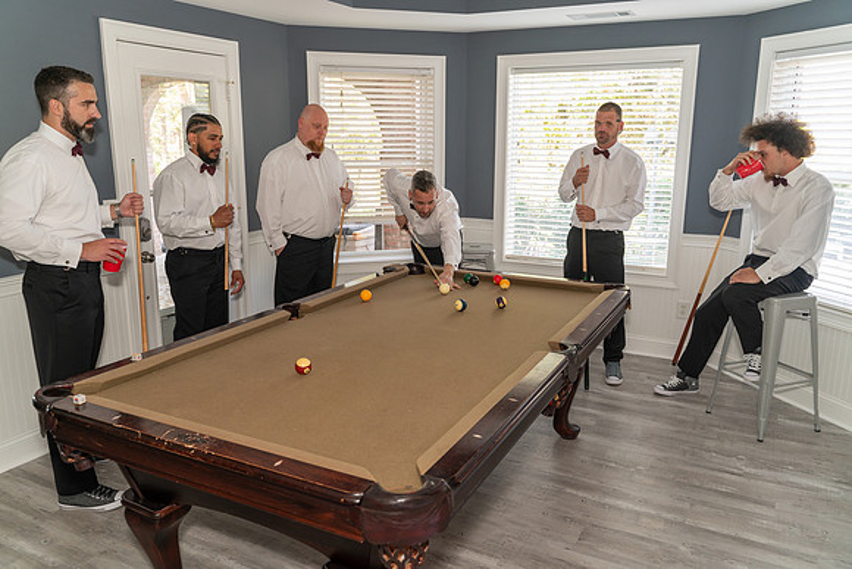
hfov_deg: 65.5
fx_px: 663
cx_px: 426
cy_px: 284
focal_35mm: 28
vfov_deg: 46.4
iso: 640
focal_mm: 28
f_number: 4.5
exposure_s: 1/60
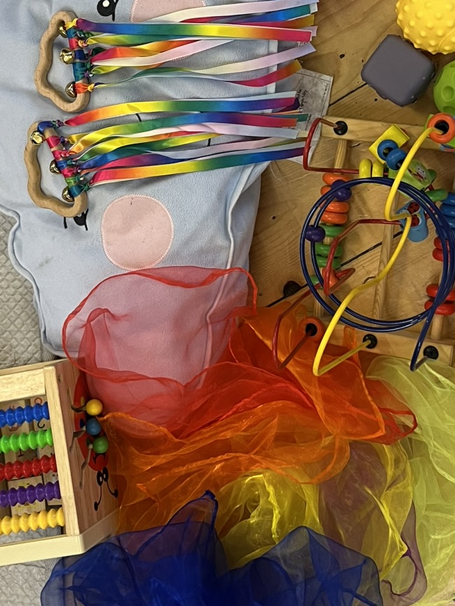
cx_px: 268
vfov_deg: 31.0
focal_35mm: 61
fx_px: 1069
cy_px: 137
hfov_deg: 24.0
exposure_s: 1/50
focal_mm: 5.1
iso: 80
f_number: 1.6
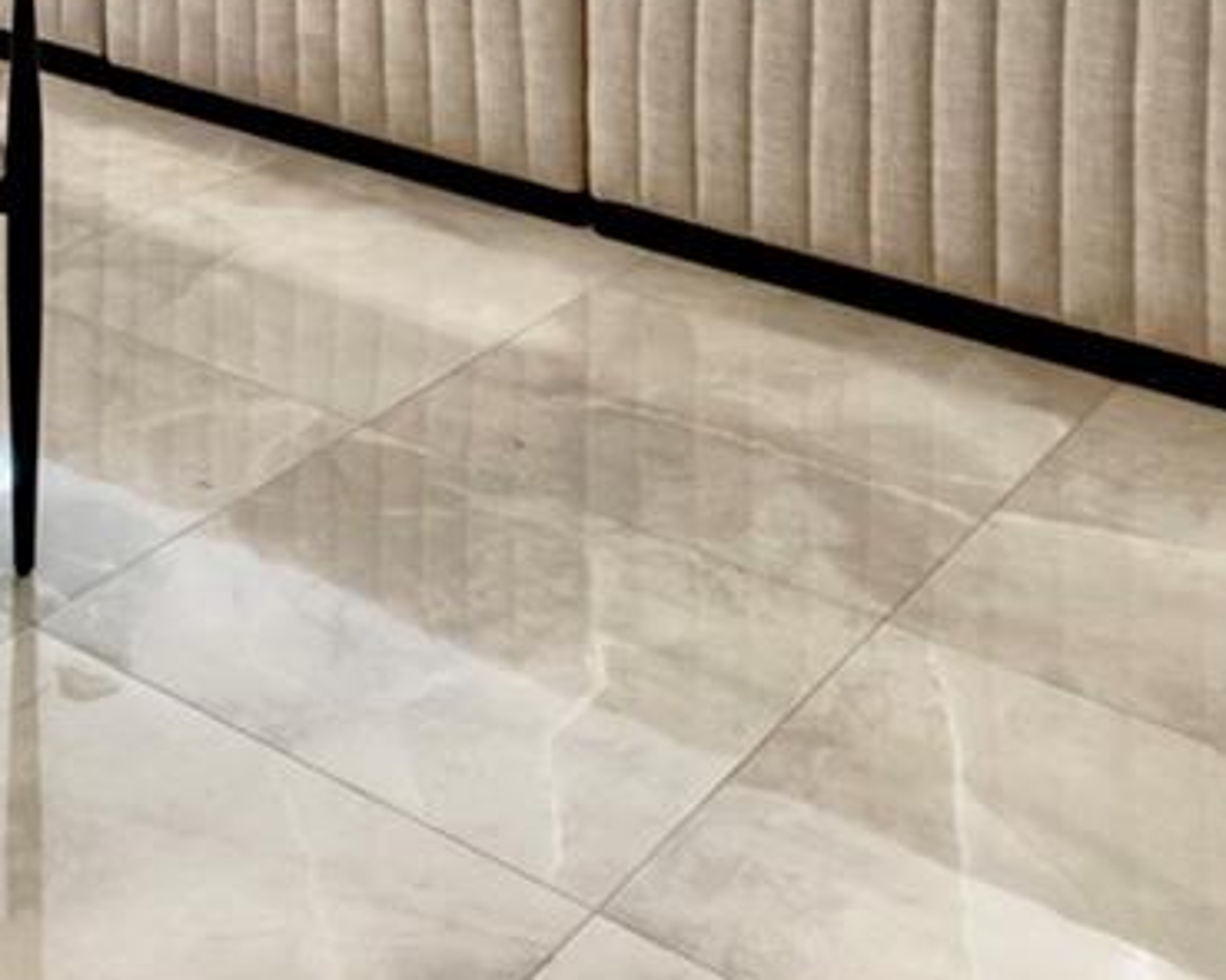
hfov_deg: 28.3
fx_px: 2213
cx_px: -113
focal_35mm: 61
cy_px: -668
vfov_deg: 19.9
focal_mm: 10
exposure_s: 1/10
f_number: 13
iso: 320
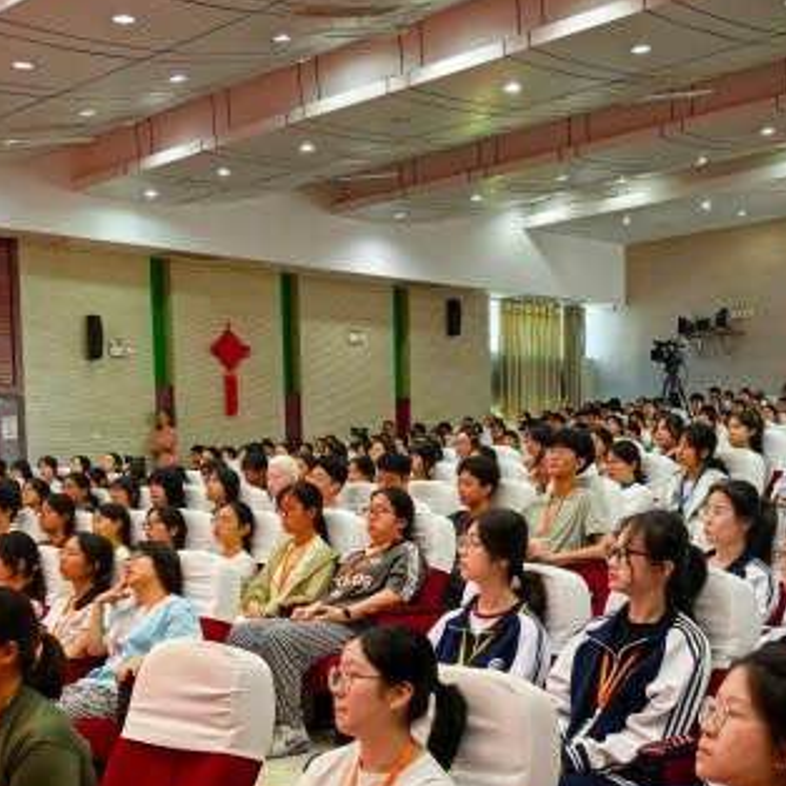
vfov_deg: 30.7
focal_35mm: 54
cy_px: 646
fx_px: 1387
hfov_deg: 31.6
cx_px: 411
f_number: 1.4
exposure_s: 1/100
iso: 160
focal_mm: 6.98
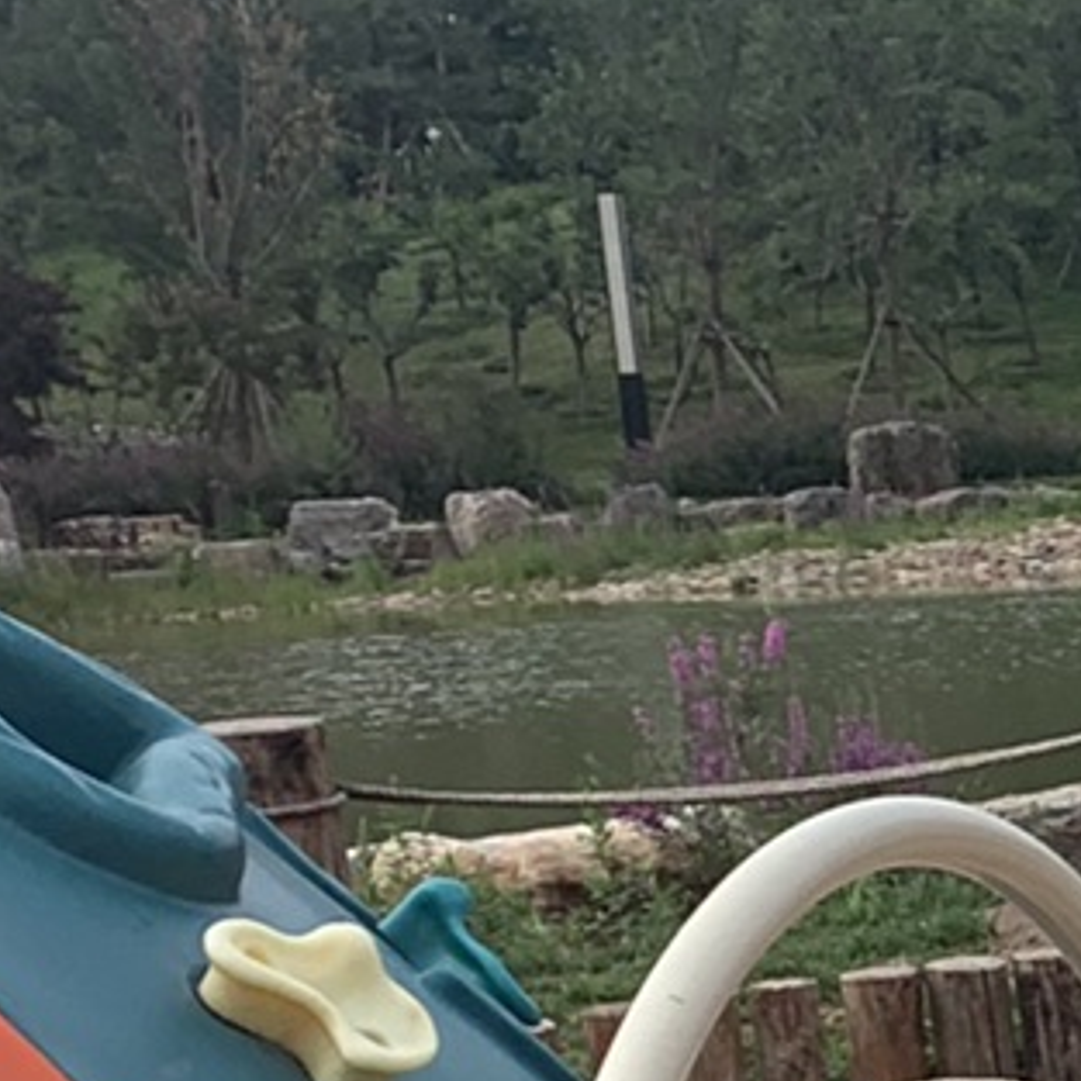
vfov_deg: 11.6
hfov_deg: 10.7
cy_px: 1395
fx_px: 5194
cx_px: 2283
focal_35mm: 147
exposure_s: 1/1427
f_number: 1.8
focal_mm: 4.25
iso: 25
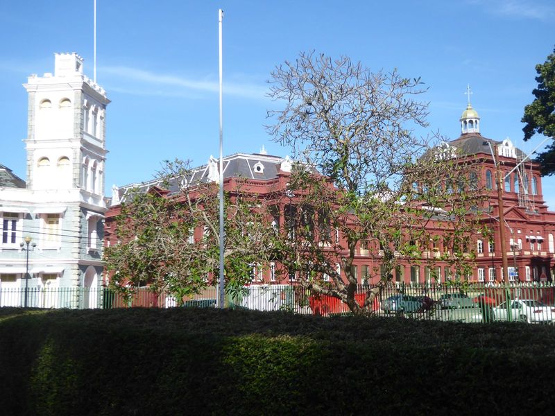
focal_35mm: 42
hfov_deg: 44.8
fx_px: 673
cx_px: 278
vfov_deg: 34.3
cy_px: 208
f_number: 3.8
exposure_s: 1/500
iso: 80
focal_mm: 7.2
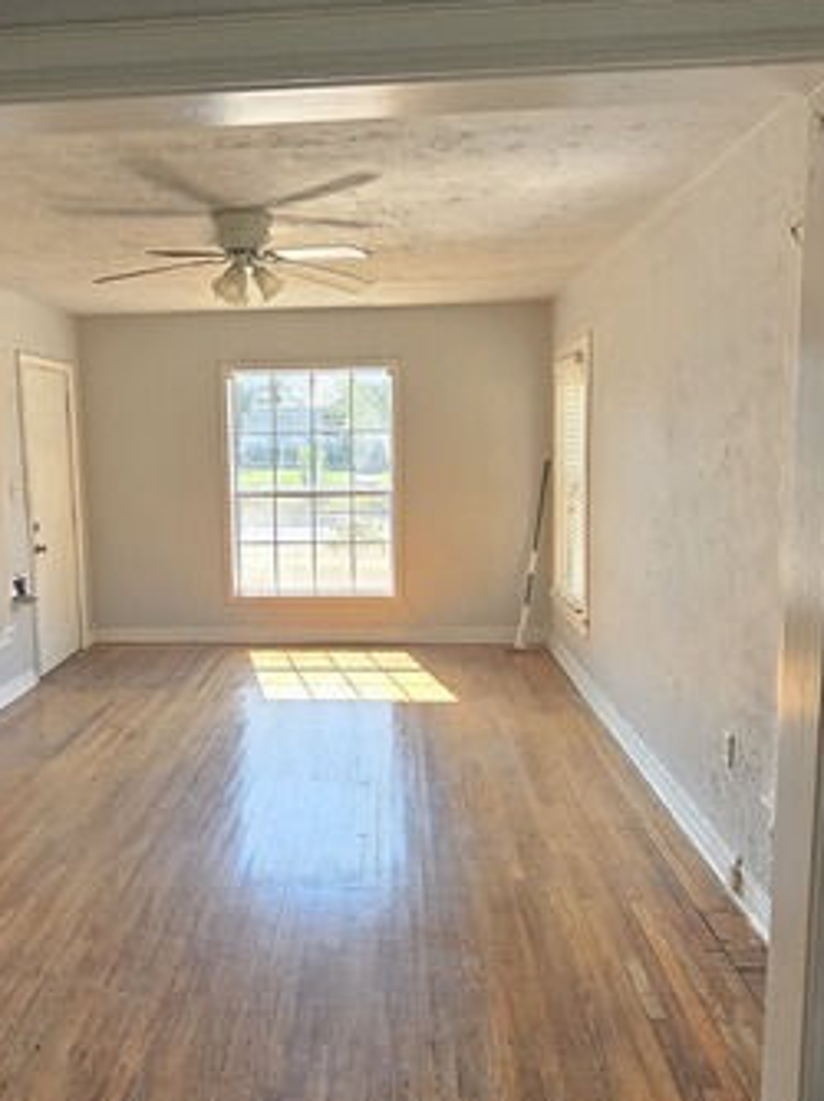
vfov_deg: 67.3
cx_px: 310
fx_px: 826
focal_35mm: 26
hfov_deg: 52.4
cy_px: 562
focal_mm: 2.2
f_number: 2.2
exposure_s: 1/77
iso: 80
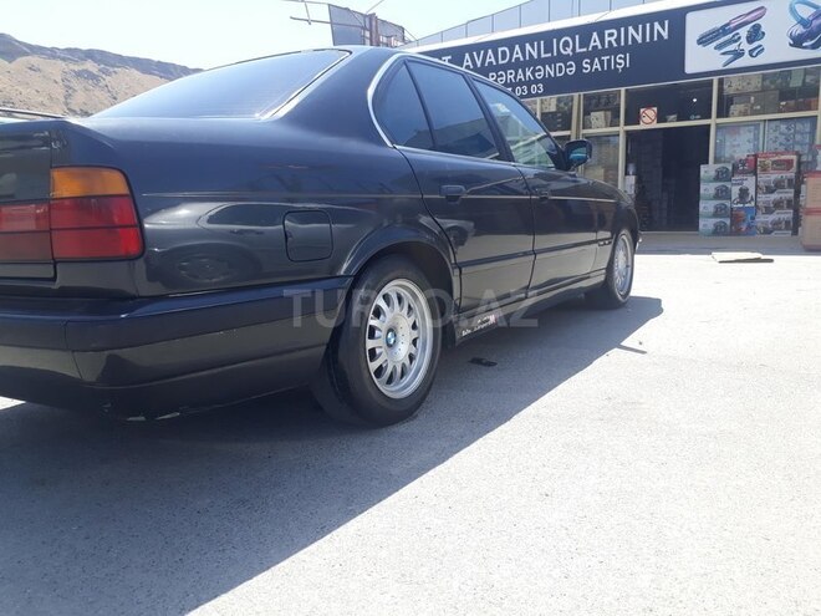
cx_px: 410
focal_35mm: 27
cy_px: 308
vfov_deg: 51.4
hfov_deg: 65.3
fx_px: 640
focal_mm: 3.6
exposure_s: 1/677
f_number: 1.9
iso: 40
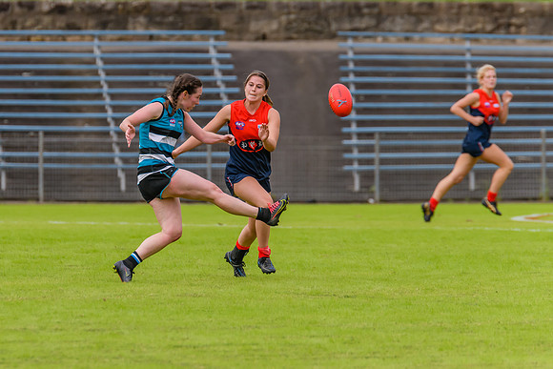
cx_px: 173
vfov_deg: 2.1
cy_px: 175
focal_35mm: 661
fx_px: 10154
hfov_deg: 3.1
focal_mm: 420
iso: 800
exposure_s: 1/2000
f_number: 6.3
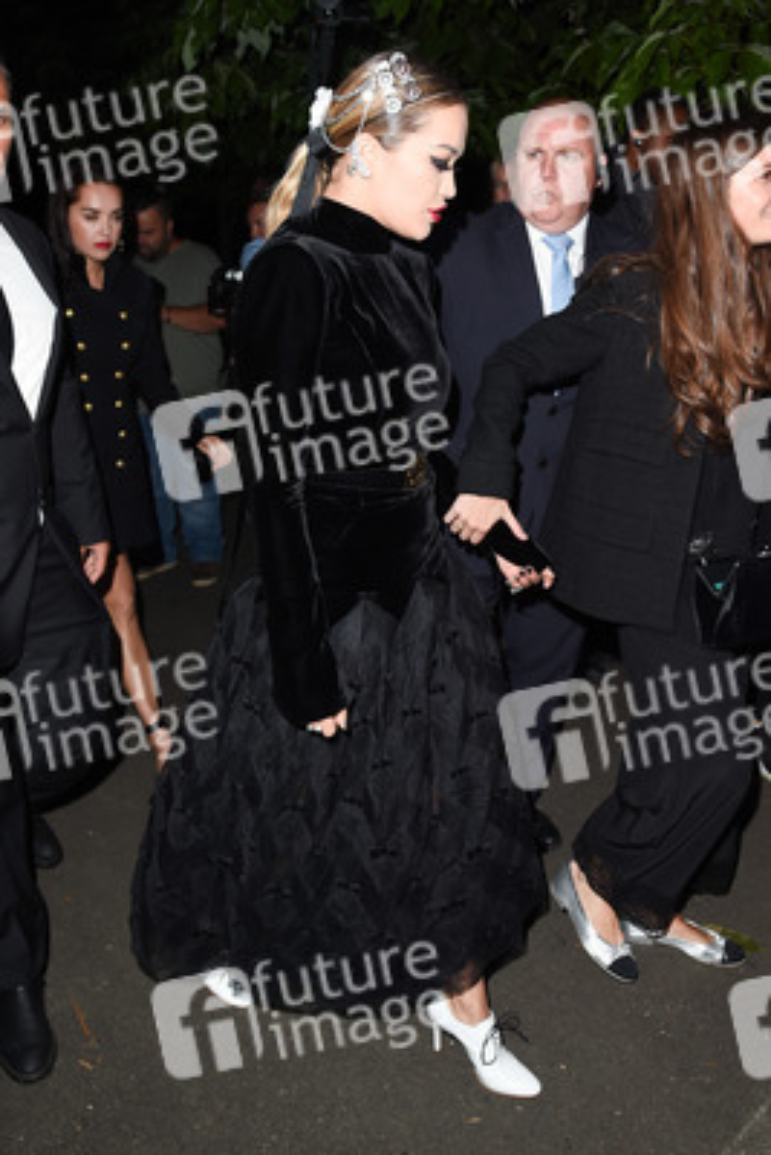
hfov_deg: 53.2
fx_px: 770
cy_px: 578
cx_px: 386
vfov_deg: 73.7
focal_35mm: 24
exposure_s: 1/250
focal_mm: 24
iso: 800
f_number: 5.6
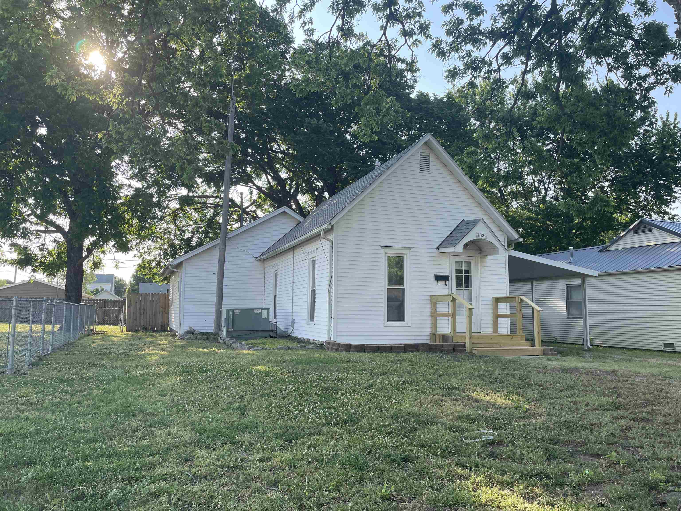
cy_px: 256
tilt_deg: +5.1
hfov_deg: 67.3
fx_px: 511
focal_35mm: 26
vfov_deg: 53.1
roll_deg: -0.2
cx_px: 340
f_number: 1.6
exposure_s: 1/754
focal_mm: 4.2
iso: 32
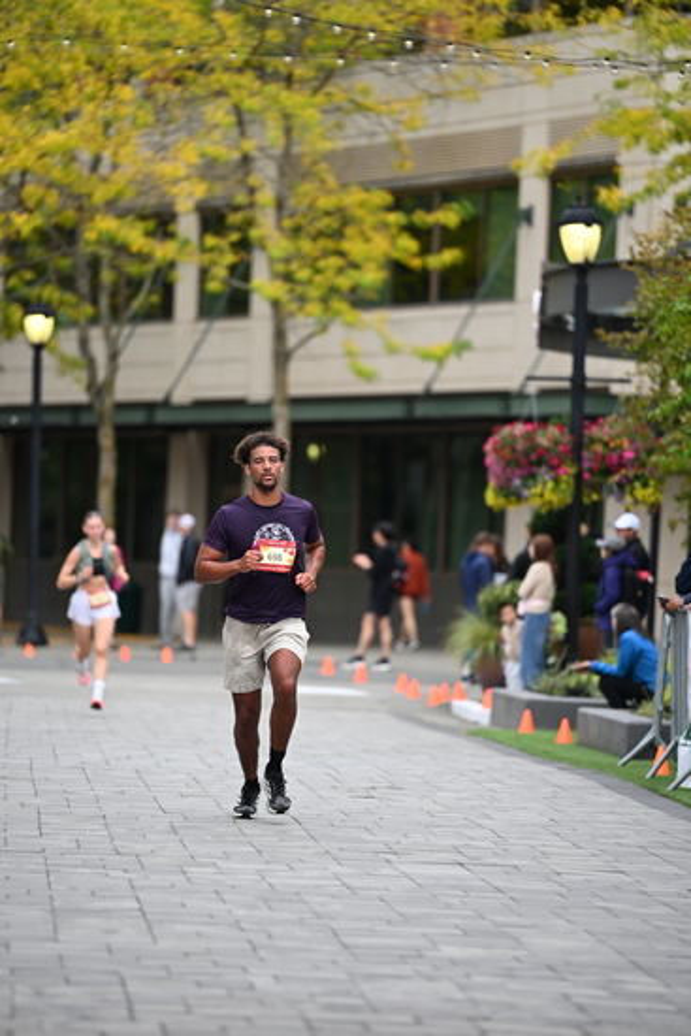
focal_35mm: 200
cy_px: 518
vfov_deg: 10.3
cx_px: 346
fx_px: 5754
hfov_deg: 6.9
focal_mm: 200
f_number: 2.8
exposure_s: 1/2000
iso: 640
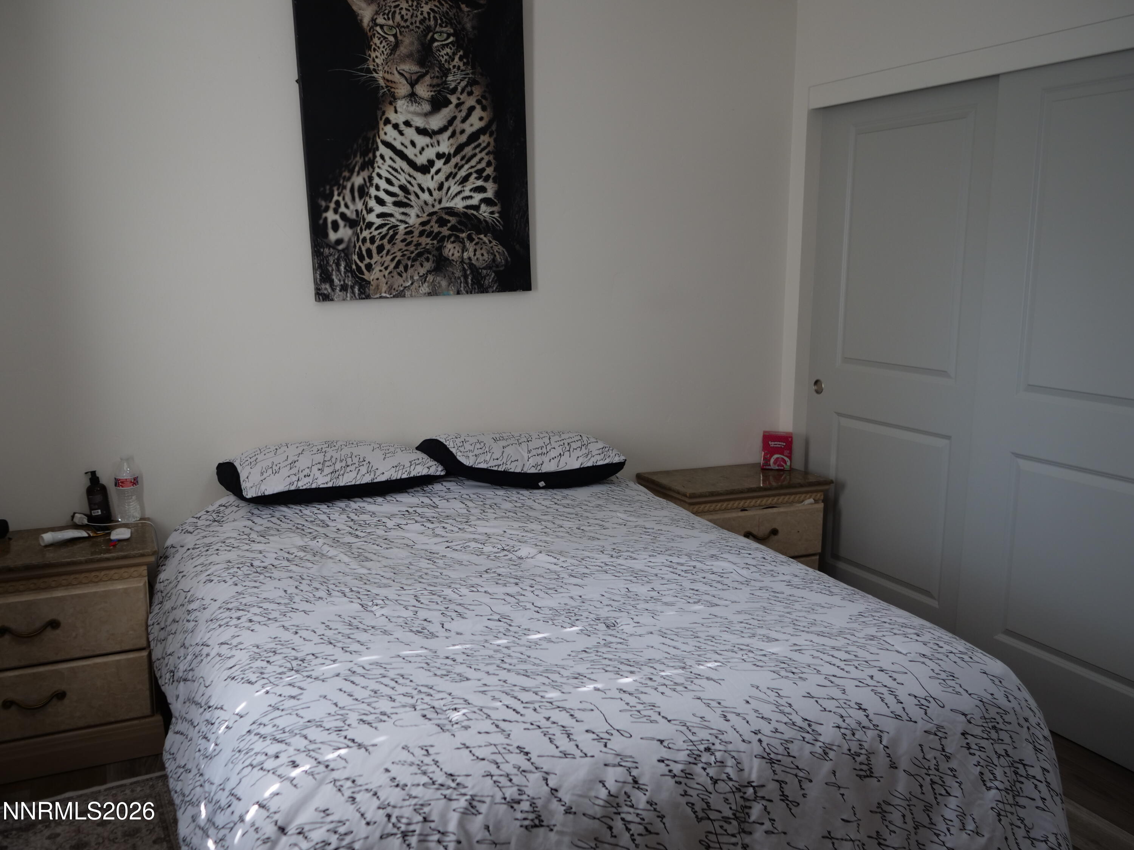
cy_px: 425
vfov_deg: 46.8
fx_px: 983
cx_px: 567
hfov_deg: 60.0
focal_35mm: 30
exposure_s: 1/60
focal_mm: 15
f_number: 3
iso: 200
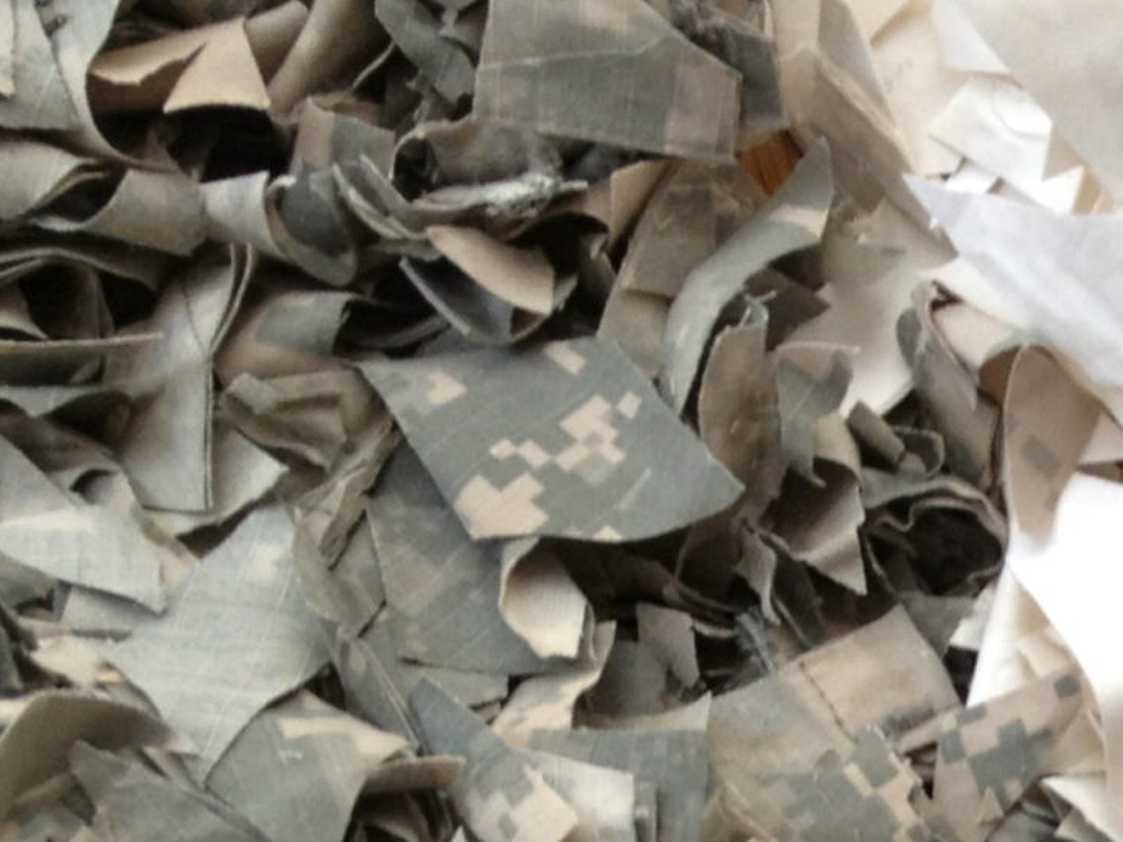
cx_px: 1673
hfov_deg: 14.8
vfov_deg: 11.5
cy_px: 1244
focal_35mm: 124
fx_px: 4022
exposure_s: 1/20
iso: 50
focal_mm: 4.28
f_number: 2.4
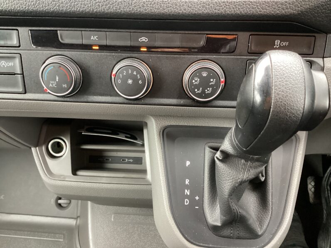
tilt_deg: -44.0
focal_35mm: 31
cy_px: 124
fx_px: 296
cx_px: 166
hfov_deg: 58.4
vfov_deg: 45.4
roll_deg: +0.8
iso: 500
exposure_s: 1/30
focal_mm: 3.3
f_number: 2.4
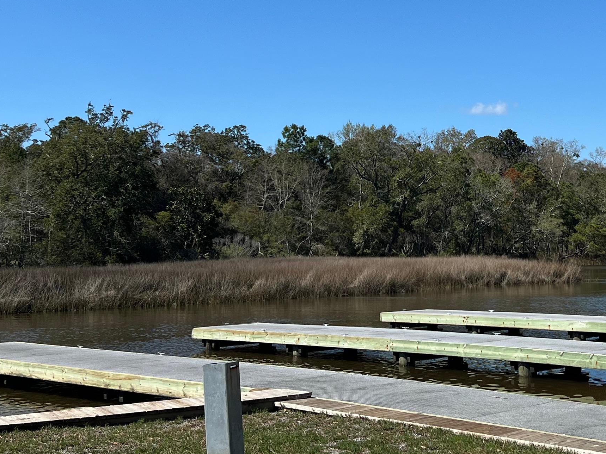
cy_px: 139
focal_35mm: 61
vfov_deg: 23.9
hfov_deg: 31.3
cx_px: 422
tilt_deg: +5.5
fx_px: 1068
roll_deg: +0.7
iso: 50
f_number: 1.5
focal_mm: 5.7
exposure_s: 1/5076
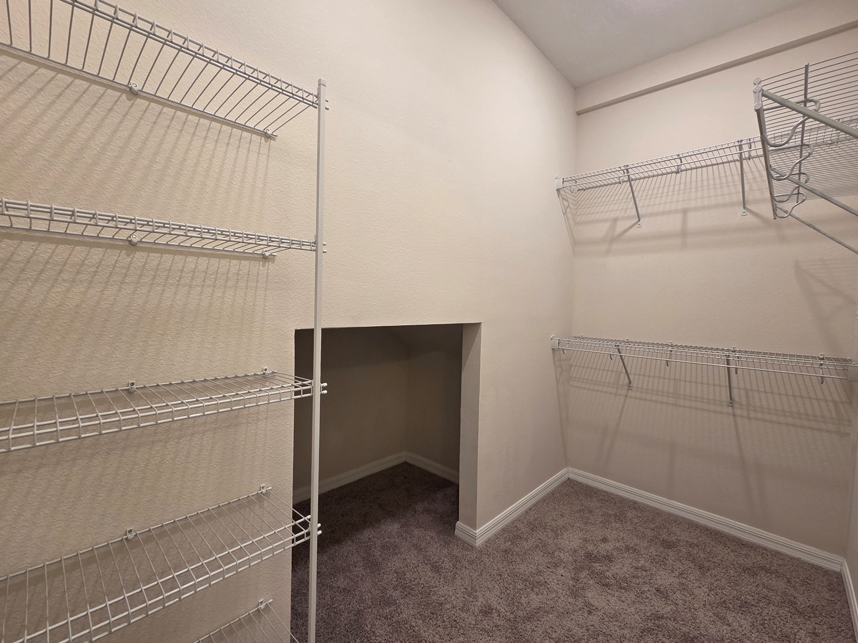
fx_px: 347
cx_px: 449
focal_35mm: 14
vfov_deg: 85.6
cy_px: 314
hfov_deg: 102.0
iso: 160
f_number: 2.2
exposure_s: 1/60
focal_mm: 2.2
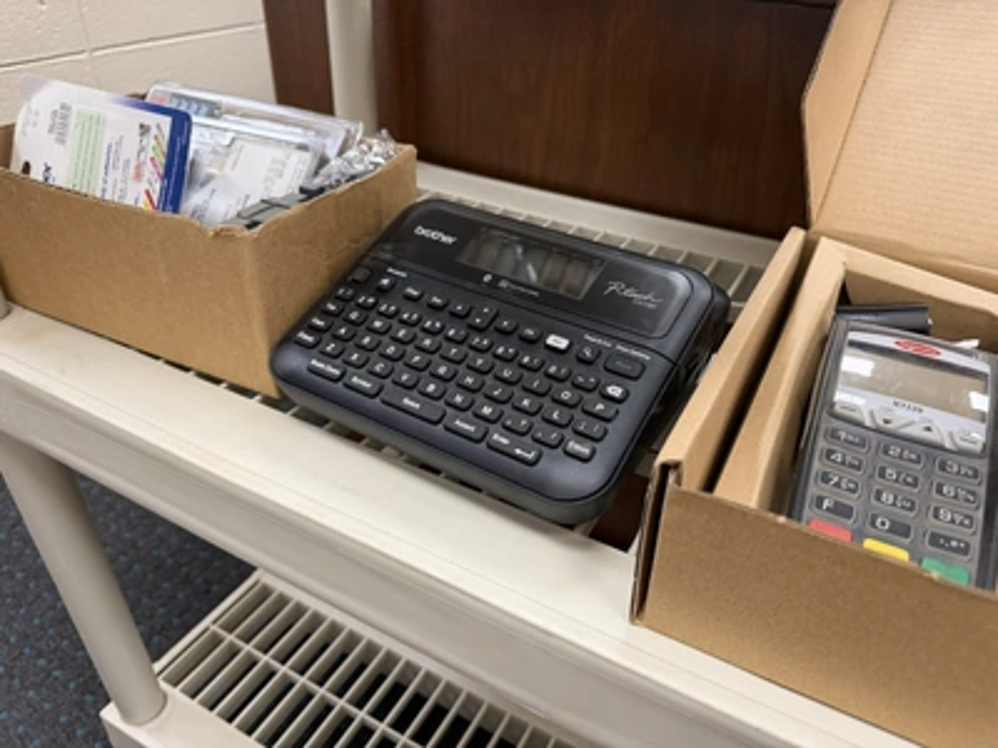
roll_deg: -2.4
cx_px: 499
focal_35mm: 24
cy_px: 374
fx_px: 692
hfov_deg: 71.6
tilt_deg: -34.9
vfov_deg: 56.8
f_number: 1.78
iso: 200
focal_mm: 6.76
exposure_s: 1/60
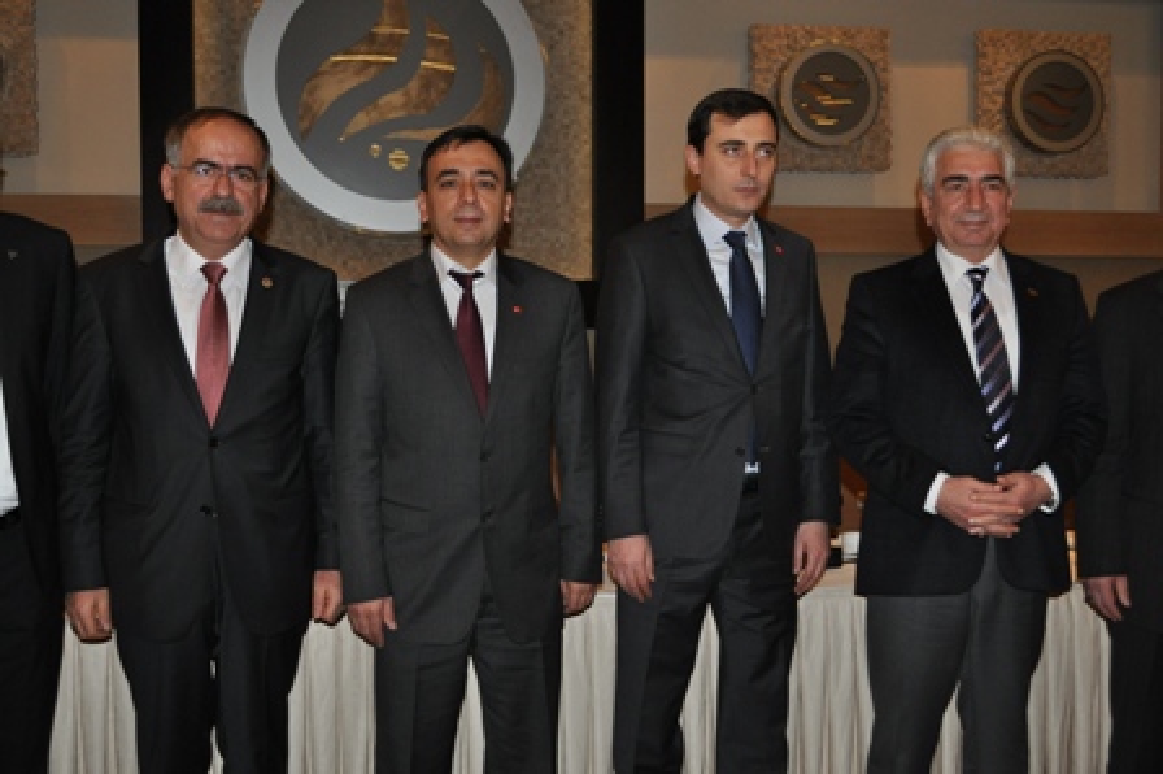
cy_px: 387
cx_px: 582
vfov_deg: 30.8
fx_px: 1404
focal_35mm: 44
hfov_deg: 45.0
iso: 800
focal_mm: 29
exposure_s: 1/60
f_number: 4.5
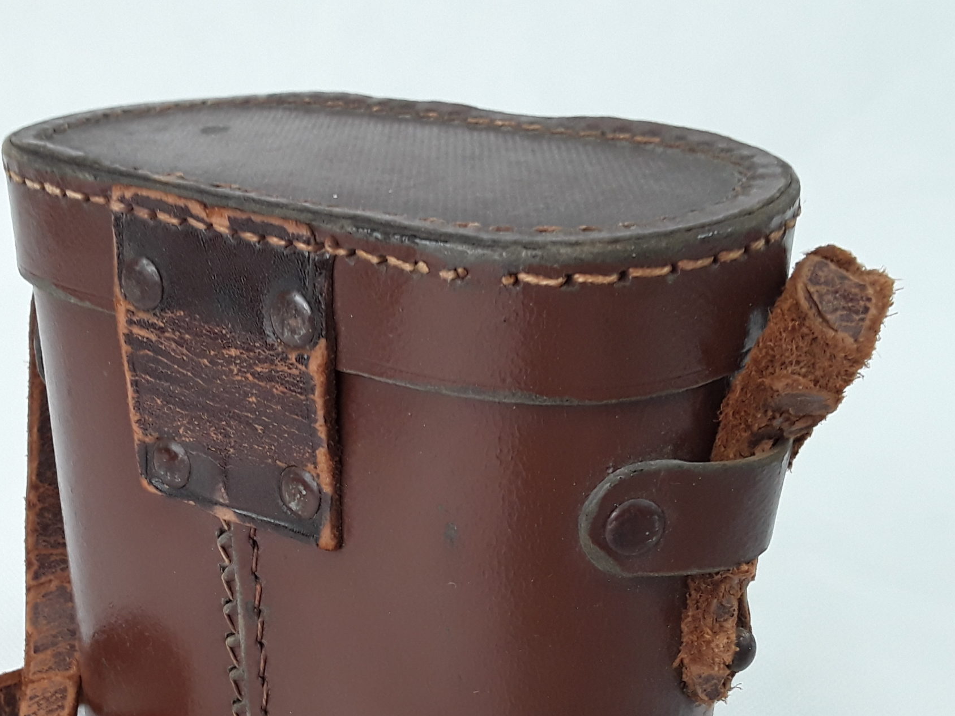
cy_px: 539
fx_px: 1131
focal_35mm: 41
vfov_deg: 34.4
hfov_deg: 45.4
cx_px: 357
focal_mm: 2.91
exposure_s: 1/50
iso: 64
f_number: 1.9
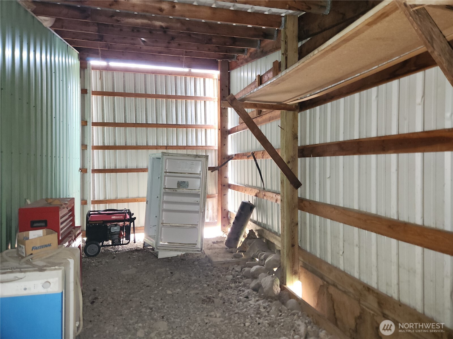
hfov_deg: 73.9
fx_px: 301
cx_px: 226
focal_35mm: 23
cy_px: 170
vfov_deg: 58.9
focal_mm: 5.4
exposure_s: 1/10
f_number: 1.8
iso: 160
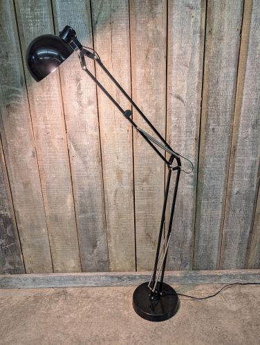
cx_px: 130
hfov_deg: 56.9
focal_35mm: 24
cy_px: 172
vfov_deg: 71.5
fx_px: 240
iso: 29
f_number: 1.68
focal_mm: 6.9
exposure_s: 1/120
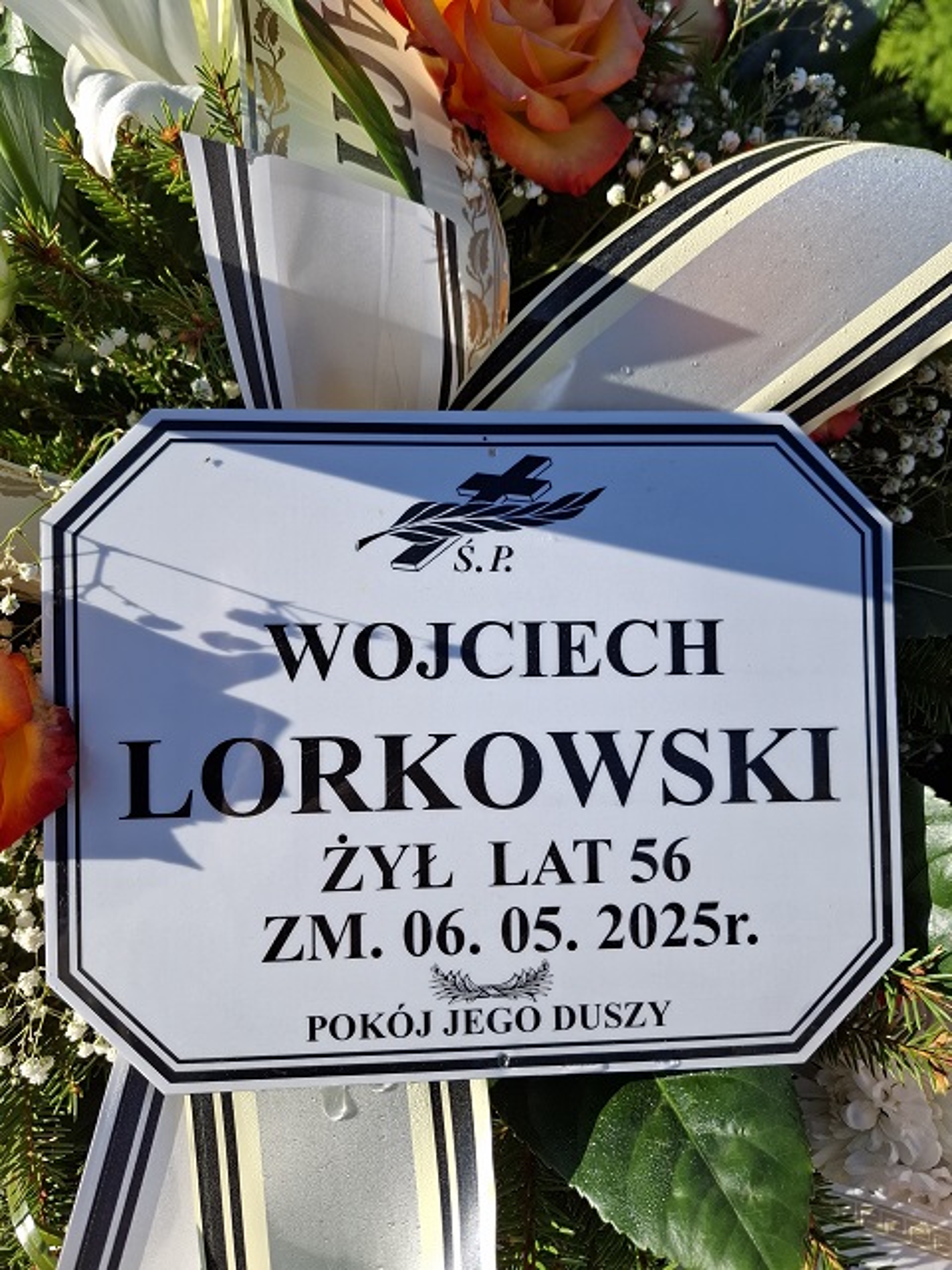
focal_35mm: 23
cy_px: 635
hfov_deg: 58.9
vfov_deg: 73.9
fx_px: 843
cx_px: 476
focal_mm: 5.54
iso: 50
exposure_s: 1/954
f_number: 1.8
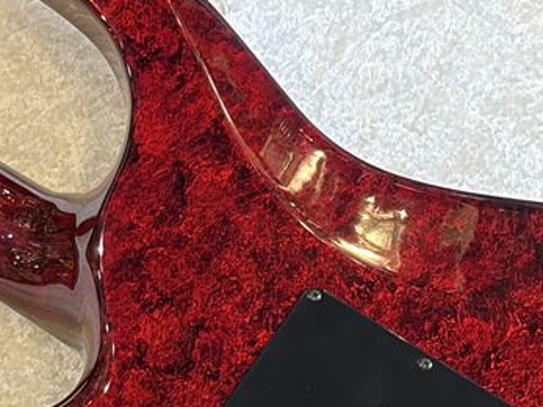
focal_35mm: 192
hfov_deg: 10.2
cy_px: 236
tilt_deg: -68.4
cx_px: -95
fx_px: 3011
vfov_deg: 7.7
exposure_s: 1/40
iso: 320
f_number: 1.6
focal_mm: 5.96
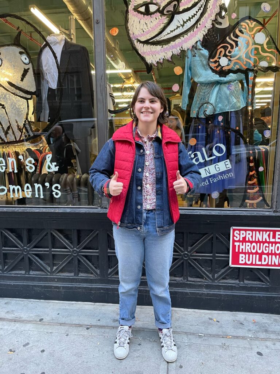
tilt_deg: -9.1
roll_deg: +1.6
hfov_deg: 53.1
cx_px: 140
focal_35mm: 26
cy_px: 187
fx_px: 280
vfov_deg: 67.3
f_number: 1.6
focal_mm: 4.2
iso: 80
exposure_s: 1/60
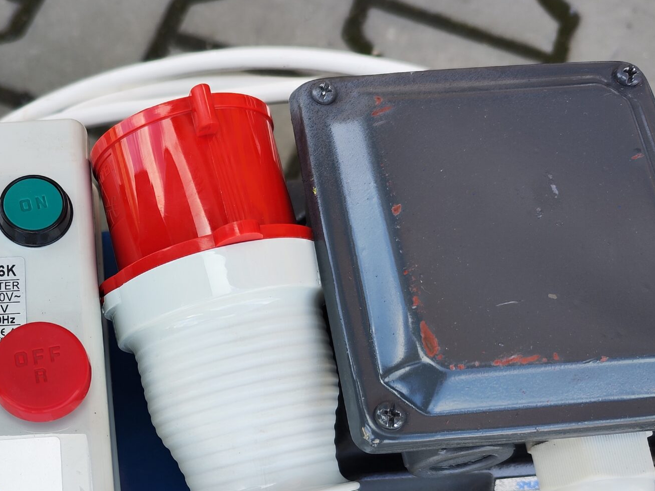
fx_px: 851
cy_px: 387
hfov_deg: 40.1
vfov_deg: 31.4
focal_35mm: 45
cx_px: 116
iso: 50
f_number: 1.69
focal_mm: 7.01
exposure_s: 1/136
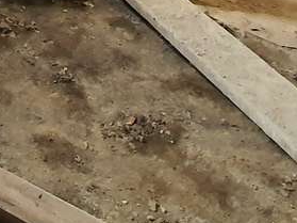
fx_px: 600
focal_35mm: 70
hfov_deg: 23.7
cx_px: -112
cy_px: -299
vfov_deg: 14.5
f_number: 2.2
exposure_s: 1/50
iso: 320
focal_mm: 1.8
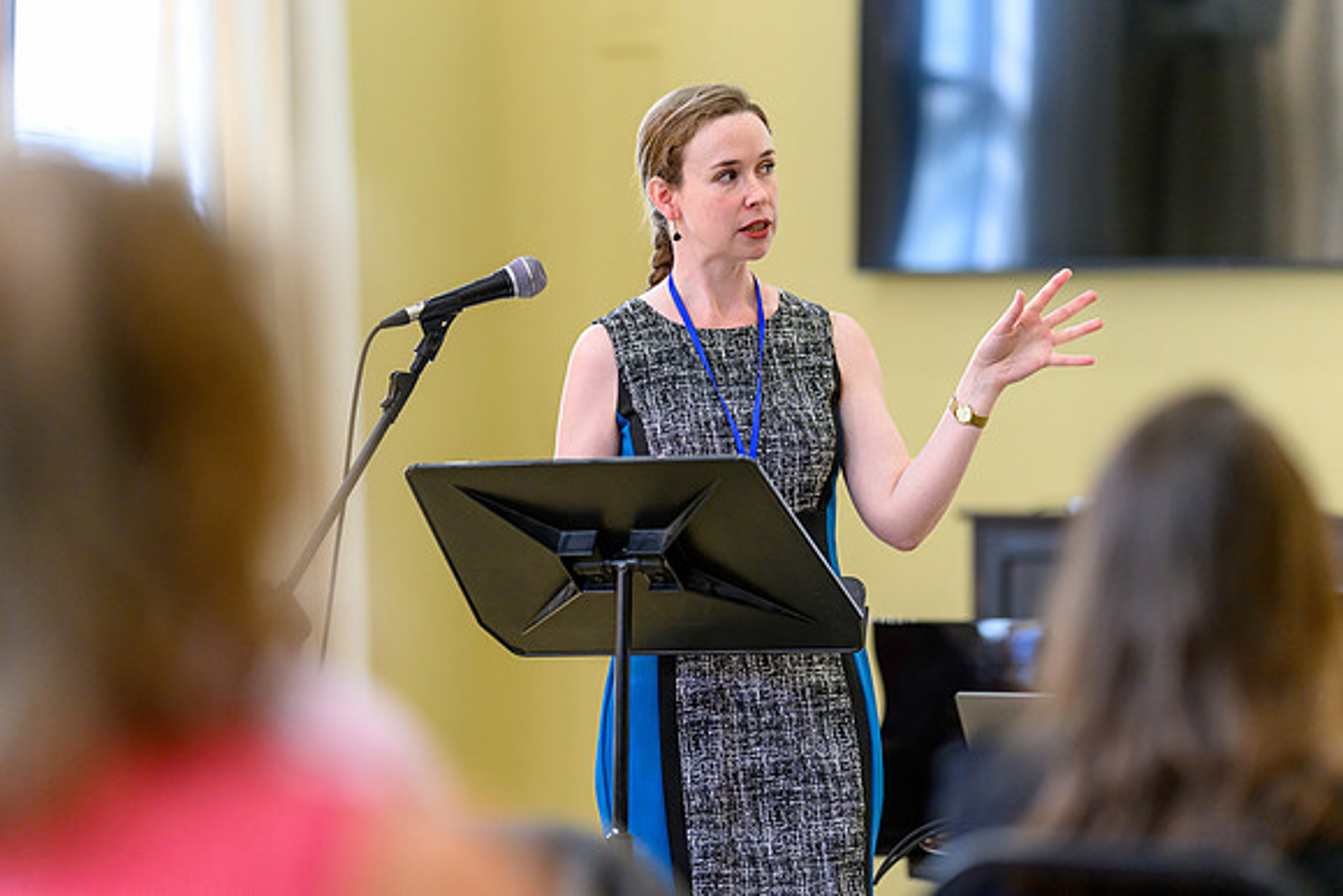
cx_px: 672
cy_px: 448
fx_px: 5123
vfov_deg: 10.0
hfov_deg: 14.9
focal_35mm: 137
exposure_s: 1/640
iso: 1800
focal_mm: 135
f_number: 1.8
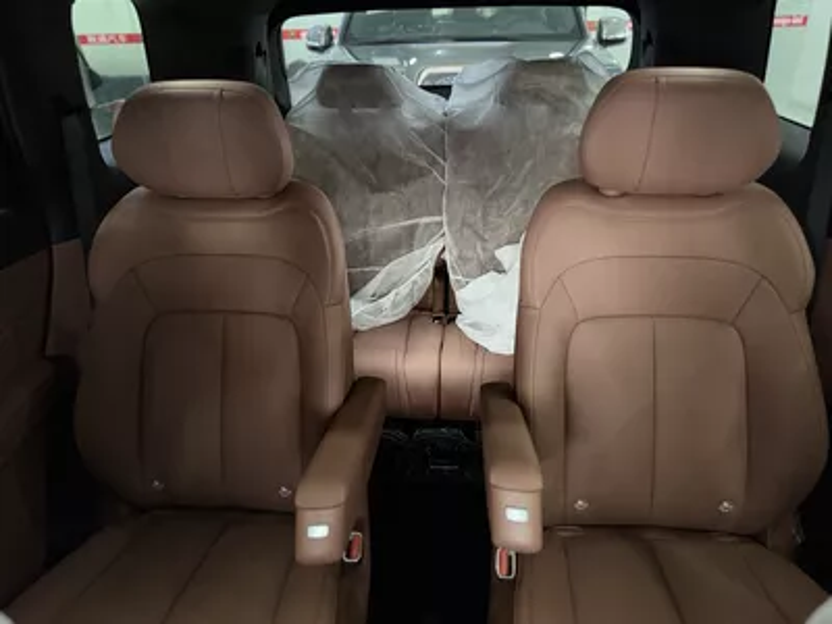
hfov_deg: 71.6
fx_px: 577
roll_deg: +2.4
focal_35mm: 24
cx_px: 416
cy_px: 312
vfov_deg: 56.8
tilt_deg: -27.2
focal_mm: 6.76
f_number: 1.78
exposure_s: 1/35
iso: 1000
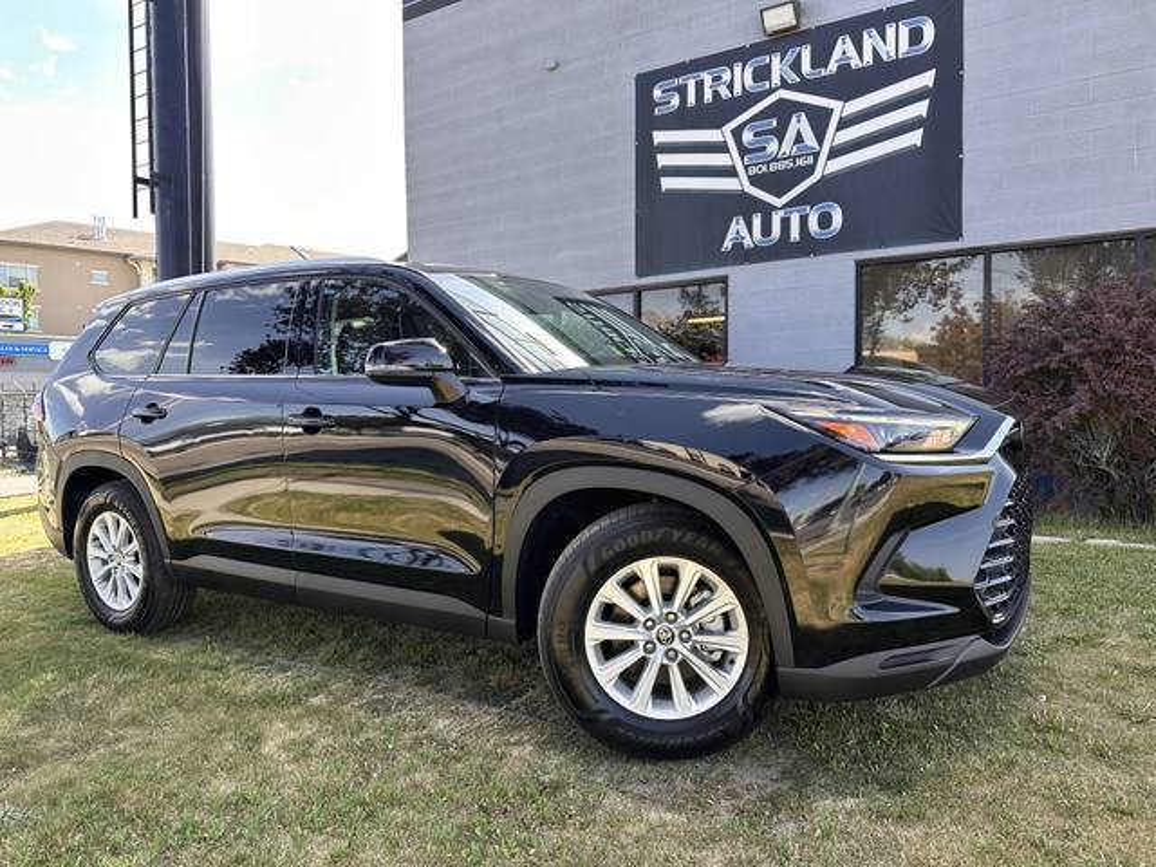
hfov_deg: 71.6
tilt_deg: -1.2
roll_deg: +0.6
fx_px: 801
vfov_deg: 56.8
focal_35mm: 24
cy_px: 434
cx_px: 578
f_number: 1.78
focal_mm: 6.86
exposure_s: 1/345
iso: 80
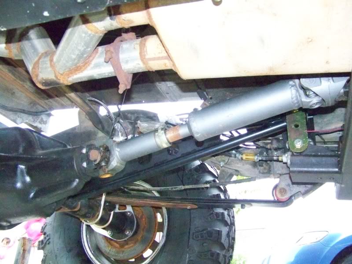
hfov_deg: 51.4
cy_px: 132
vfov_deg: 39.7
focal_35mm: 36
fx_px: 366
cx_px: 176
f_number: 2.8
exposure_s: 1/500
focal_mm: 5.85
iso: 1600
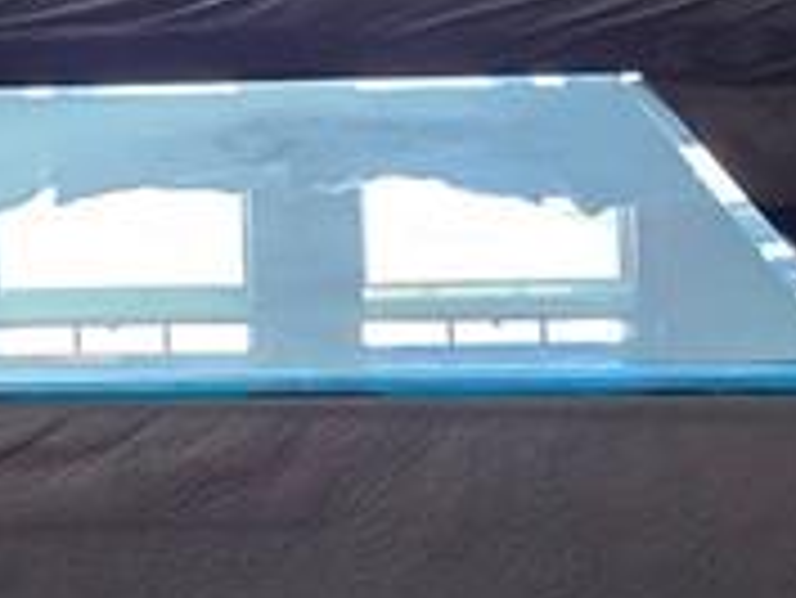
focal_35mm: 75
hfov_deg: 25.3
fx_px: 1726
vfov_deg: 17.5
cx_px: 103
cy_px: -315
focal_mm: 2.2
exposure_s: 1/100
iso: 320
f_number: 2.2
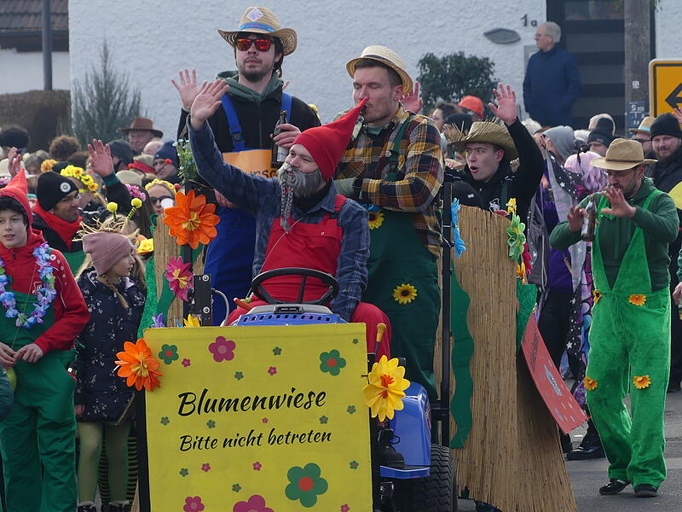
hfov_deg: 7.0
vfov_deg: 5.2
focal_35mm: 285
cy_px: 256
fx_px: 5615
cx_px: 341
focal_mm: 51.2
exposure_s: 1/250
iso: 100
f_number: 4
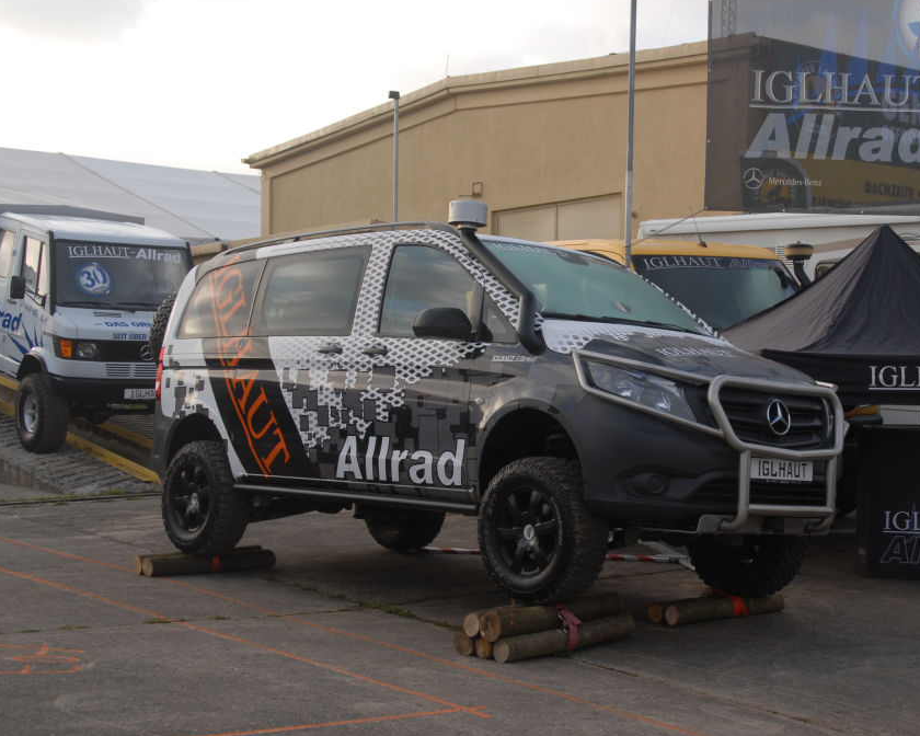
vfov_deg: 27.6
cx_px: 539
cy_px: 369
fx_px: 1498
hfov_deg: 34.1
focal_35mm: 55
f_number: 7.1
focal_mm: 32
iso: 200
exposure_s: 1/200
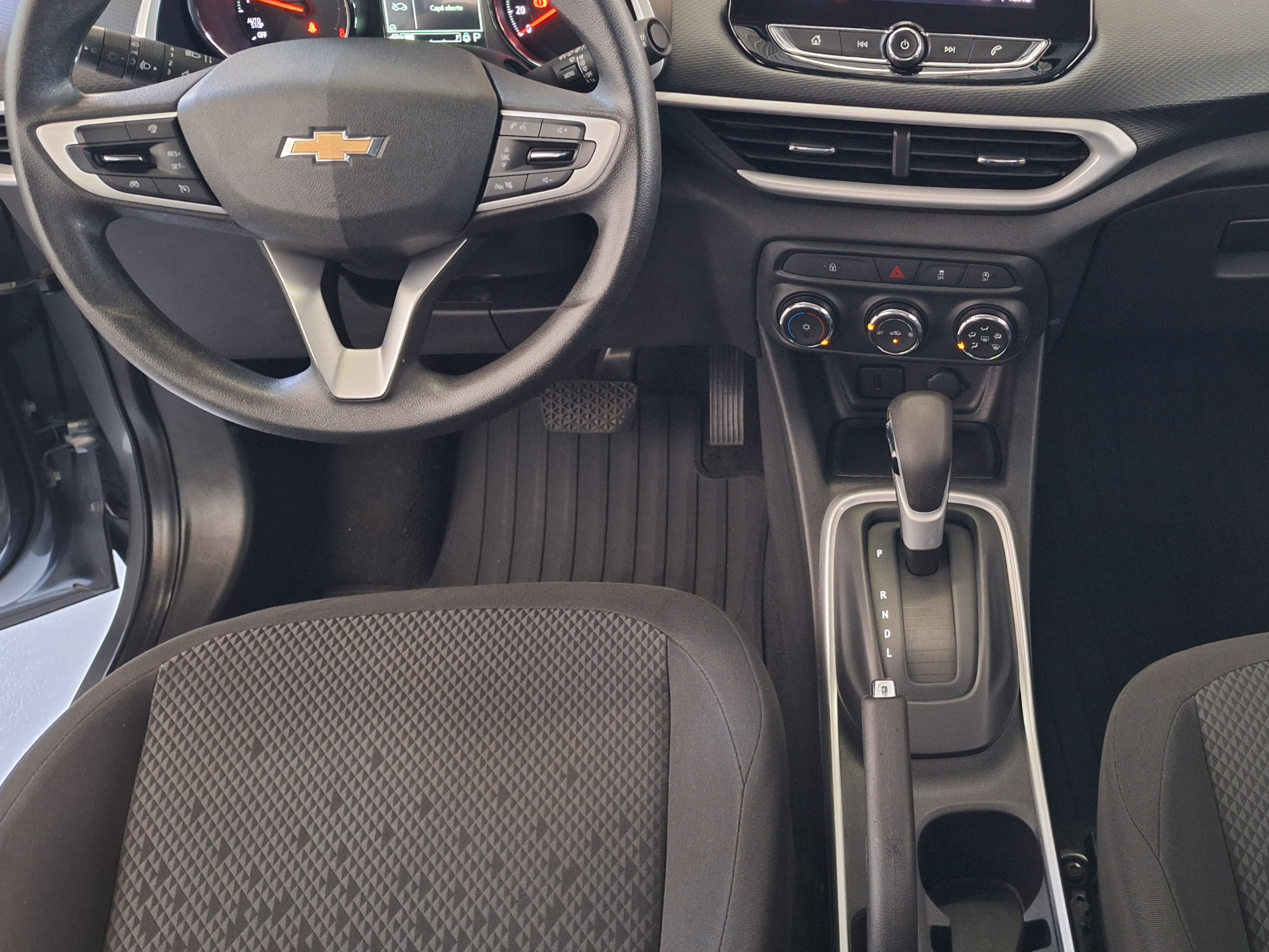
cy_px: 392
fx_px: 1246
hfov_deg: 52.4
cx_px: 891
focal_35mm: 34
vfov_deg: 41.6
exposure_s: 1/20
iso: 640
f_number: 1.8
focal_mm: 5.54
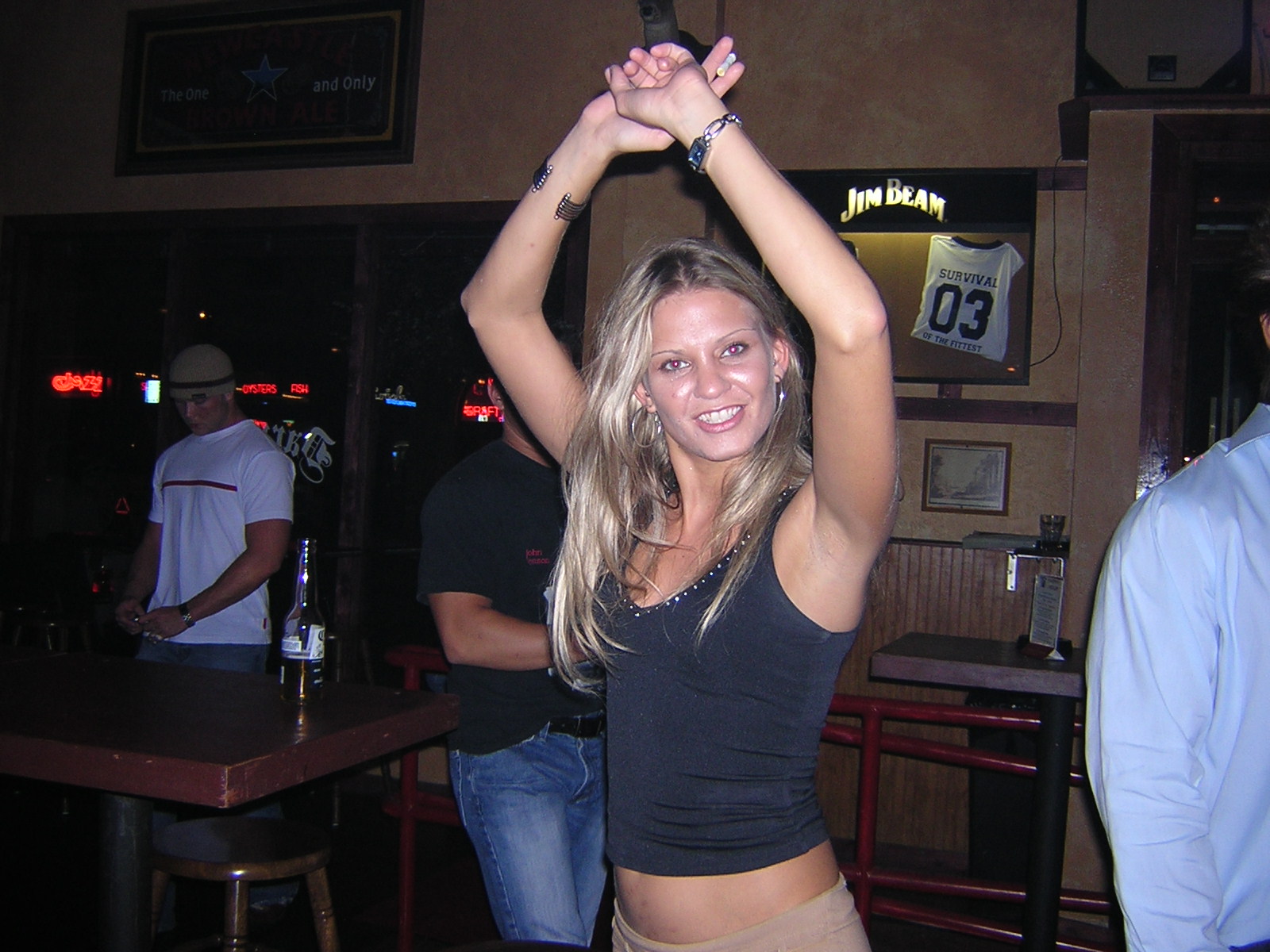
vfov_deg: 39.7
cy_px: 476
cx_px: 635
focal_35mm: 36
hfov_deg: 51.4
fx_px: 1321
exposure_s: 1/60.1
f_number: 2.6
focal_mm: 4.7
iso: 160
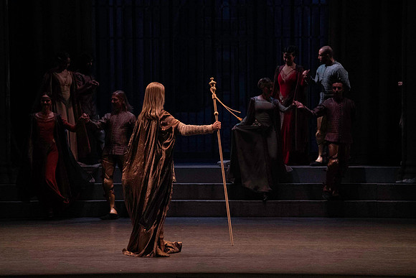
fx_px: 2312
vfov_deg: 6.9
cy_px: 139
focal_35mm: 200
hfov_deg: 10.3
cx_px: 208
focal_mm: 200
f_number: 7.1
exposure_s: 1/400
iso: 12800
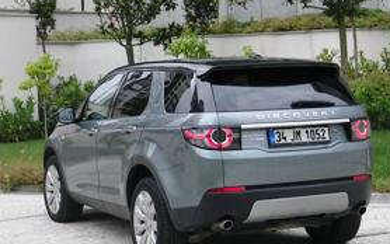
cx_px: 236
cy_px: 98
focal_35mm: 83
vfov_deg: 15.7
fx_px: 883
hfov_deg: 24.9
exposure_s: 1/160
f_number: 3.8
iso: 80
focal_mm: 6.1
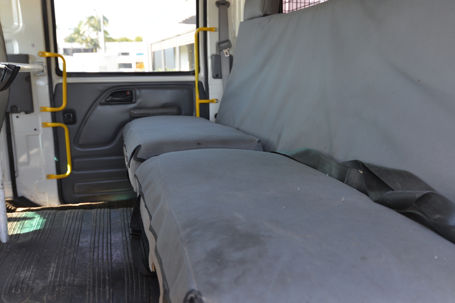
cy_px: 152
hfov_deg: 54.4
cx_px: 228
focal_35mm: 35
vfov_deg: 37.8
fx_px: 442
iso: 400
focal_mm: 35
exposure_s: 1/100
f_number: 5
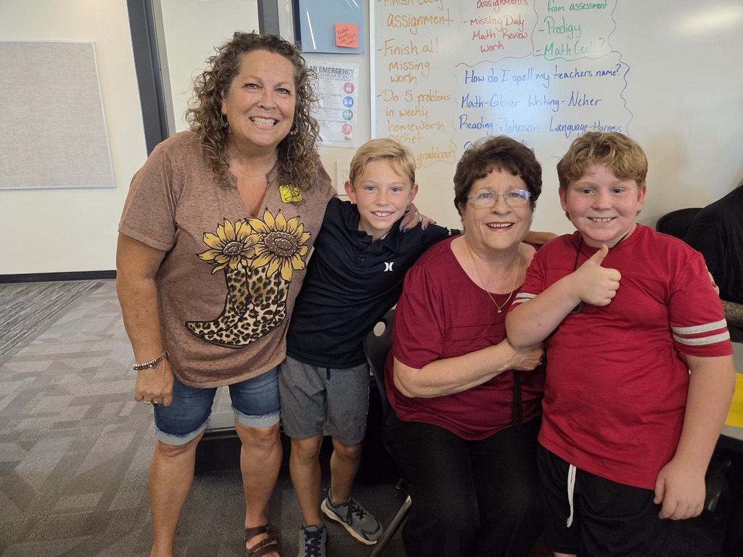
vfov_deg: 58.9
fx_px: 494
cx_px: 372
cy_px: 278
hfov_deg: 73.9
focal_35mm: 23
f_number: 1.8
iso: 640
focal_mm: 5.4
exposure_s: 1/120
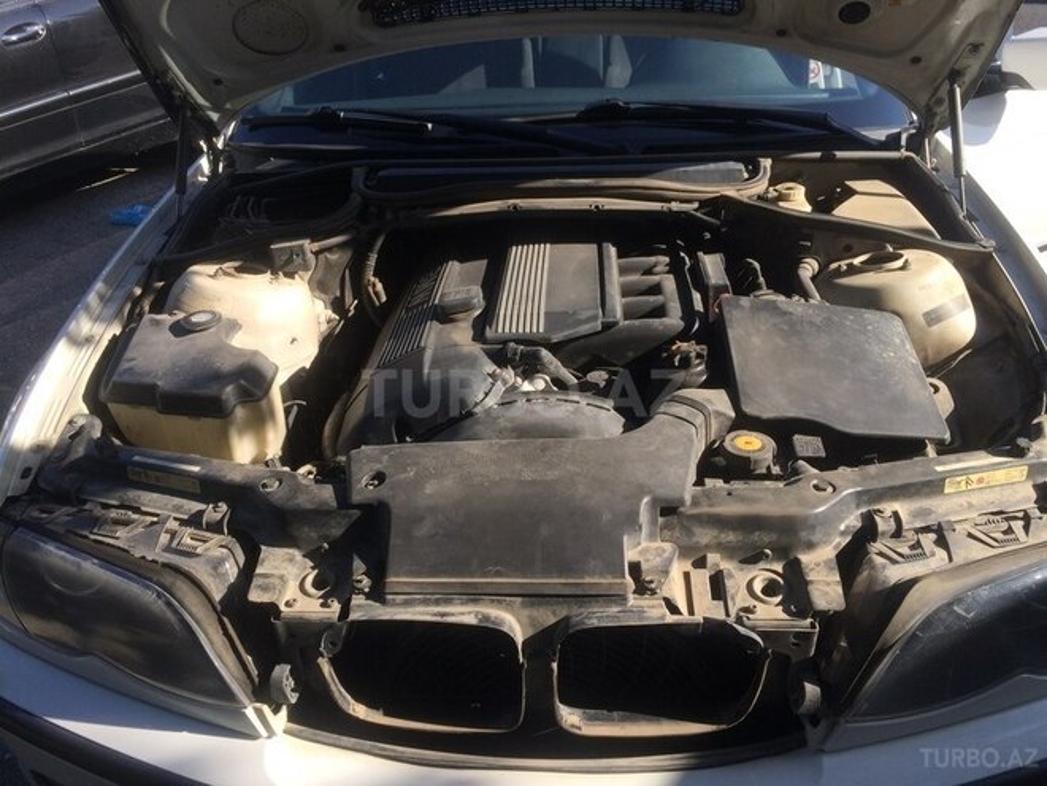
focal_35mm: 29
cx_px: 524
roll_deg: -1.1
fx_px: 877
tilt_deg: -32.0
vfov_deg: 48.2
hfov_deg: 61.7
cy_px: 393
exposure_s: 1/838
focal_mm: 4.15
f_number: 2.2
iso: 32
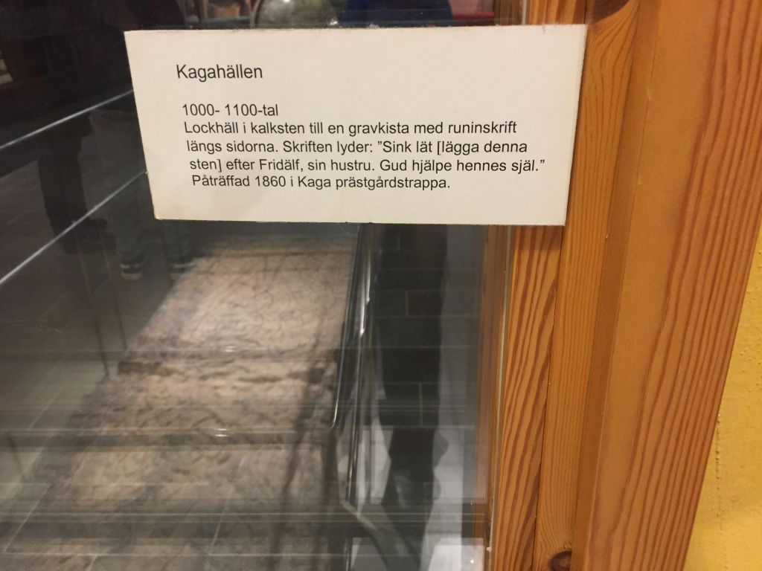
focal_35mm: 29
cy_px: 286
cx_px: 381
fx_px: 638
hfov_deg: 61.7
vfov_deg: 48.2
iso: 160
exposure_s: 1/33
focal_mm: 4.15
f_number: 2.2
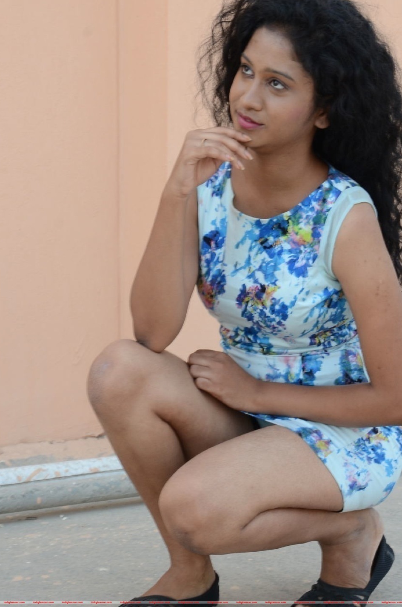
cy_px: 301
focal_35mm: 99
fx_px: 1667
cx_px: 217
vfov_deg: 20.7
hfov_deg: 13.8
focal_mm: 52
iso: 500
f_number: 7.1
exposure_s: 1/125
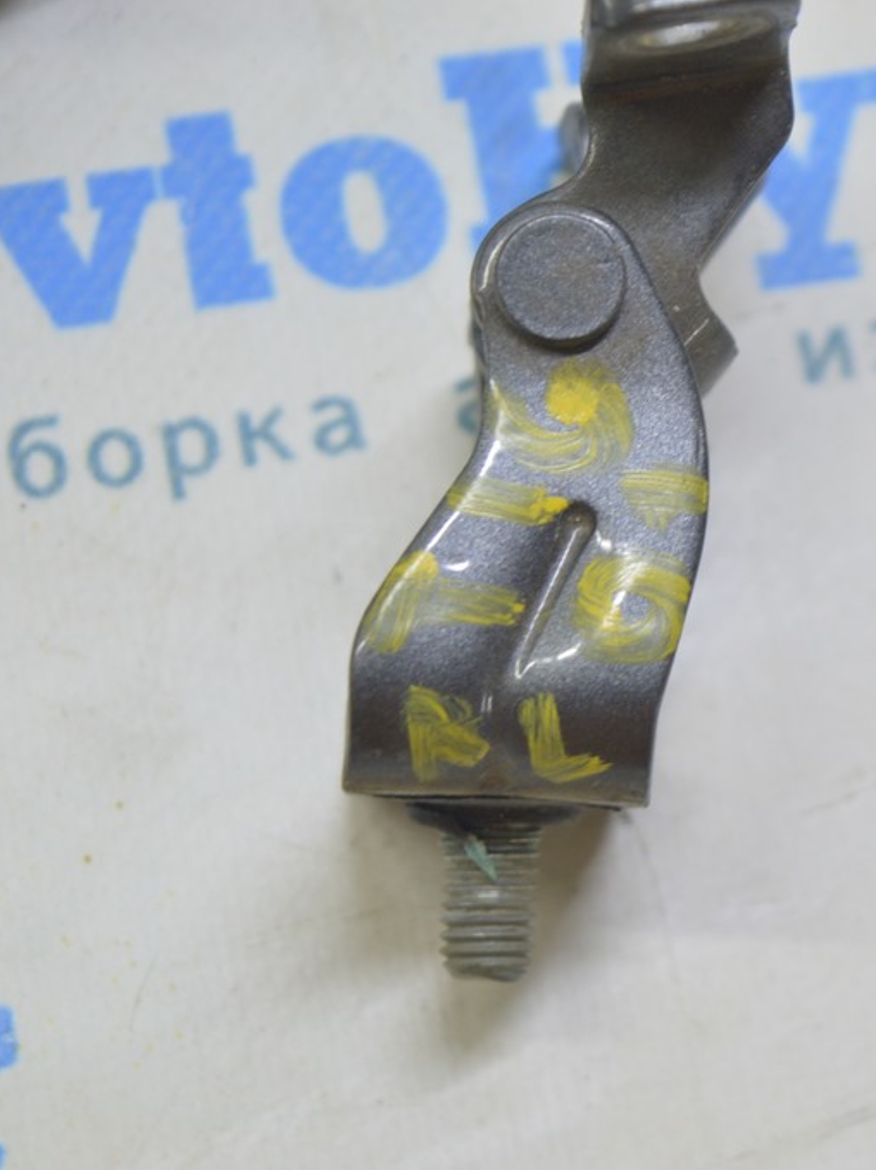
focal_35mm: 120
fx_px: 4042
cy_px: 584
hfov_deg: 12.3
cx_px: 616
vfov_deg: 16.5
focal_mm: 55
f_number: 5.6
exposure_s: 1/20
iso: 400
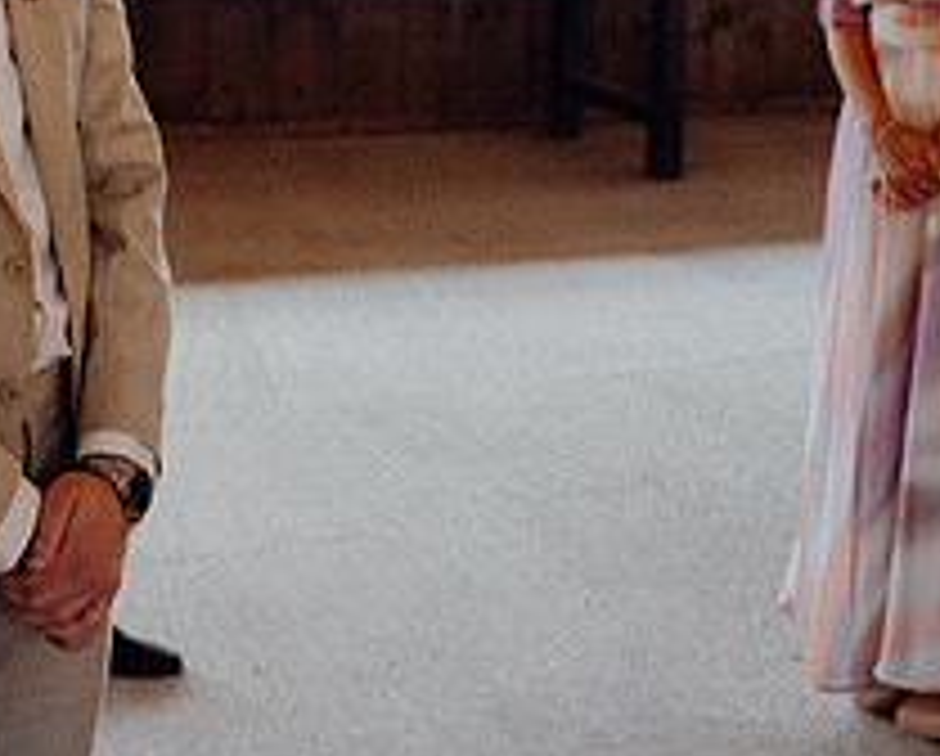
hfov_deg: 20.2
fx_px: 2536
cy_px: -52
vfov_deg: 16.5
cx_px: -54
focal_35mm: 91
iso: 4000
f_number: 3.5
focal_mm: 35
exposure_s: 1/200
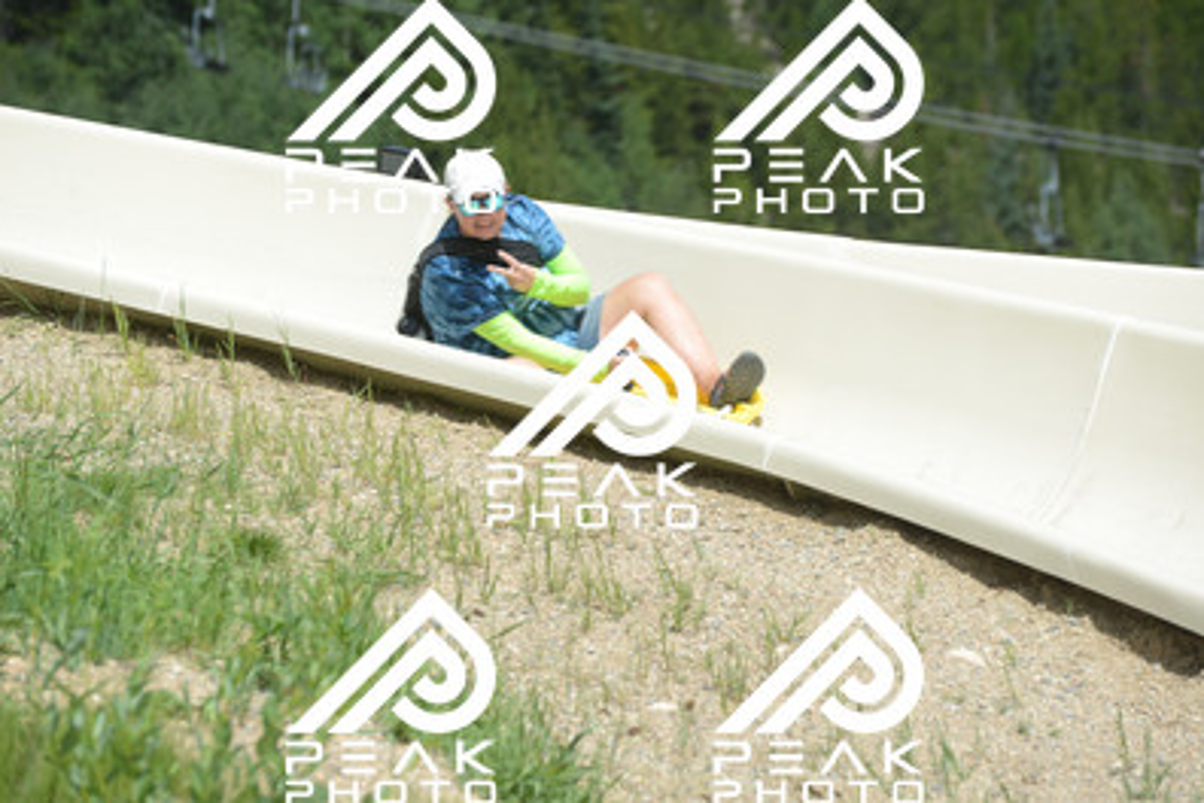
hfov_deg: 10.4
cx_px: 605
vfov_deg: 7.0
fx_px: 6588
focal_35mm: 197
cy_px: 400
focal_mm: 195
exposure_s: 1/640
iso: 180
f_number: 6.3
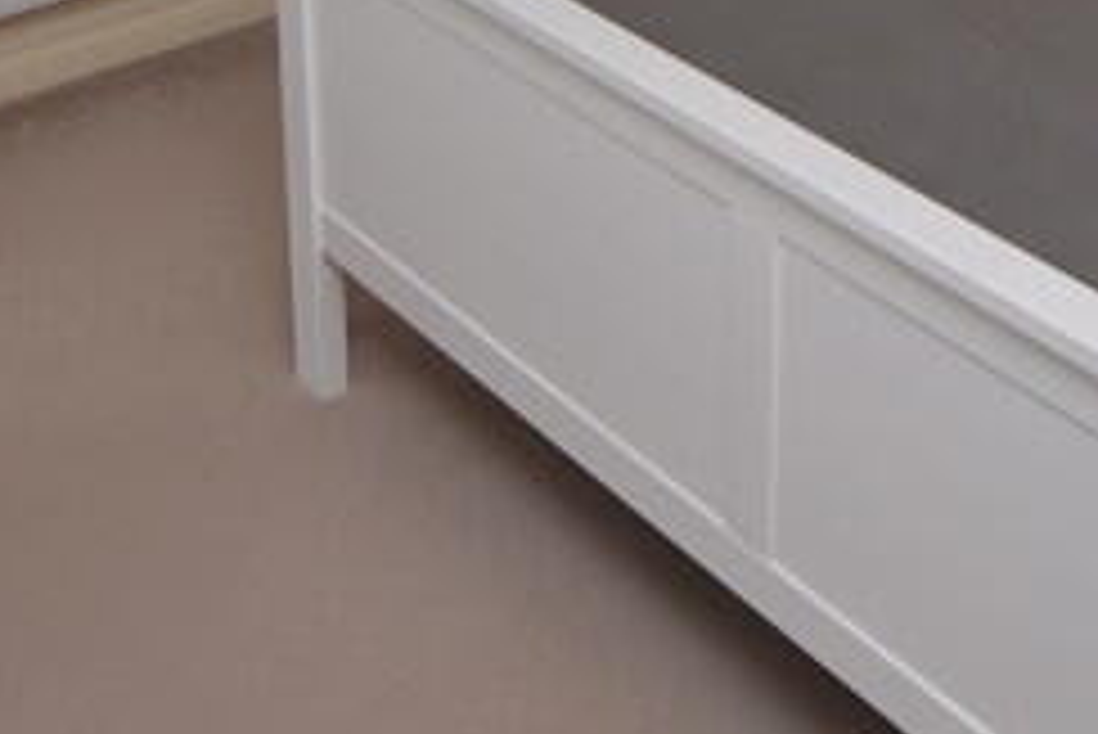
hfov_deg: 31.3
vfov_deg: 18.6
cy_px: -430
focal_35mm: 63
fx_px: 1923
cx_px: 814
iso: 100
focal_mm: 10
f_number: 4
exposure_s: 1/60
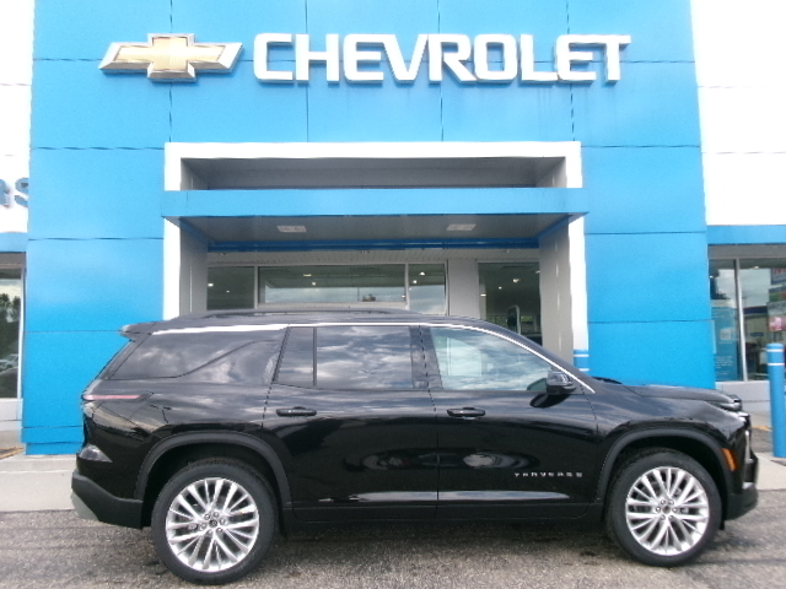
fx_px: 636
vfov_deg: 49.7
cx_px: 393
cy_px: 294
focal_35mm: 28
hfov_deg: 63.4
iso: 100
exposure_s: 1/110
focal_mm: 5.1
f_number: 3.9
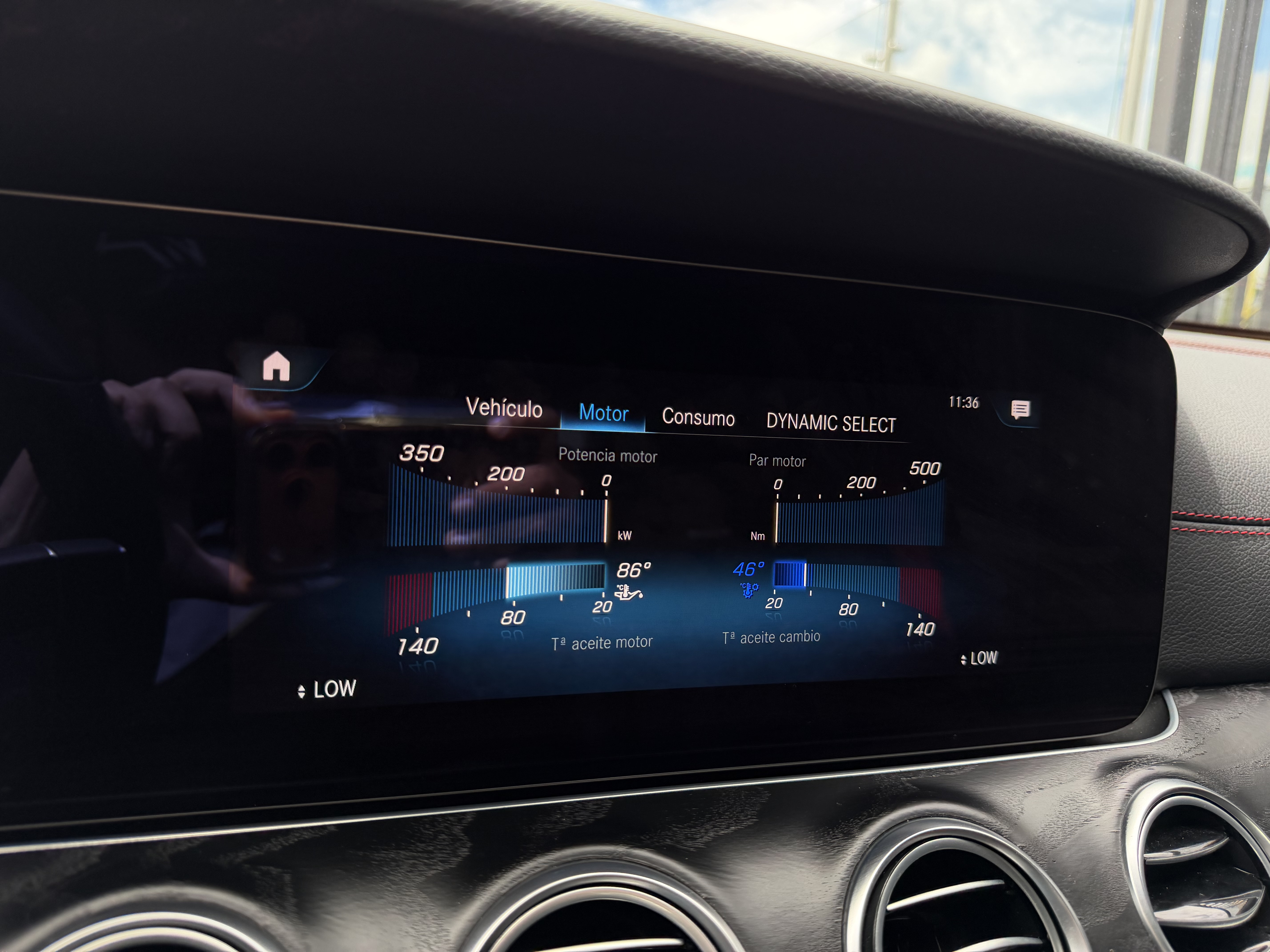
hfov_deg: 71.6
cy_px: 476
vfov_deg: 56.8
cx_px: 635
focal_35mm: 24
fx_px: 881
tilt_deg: -8.3
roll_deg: -4.3
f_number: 1.78
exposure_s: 1/233
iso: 200
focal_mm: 6.76
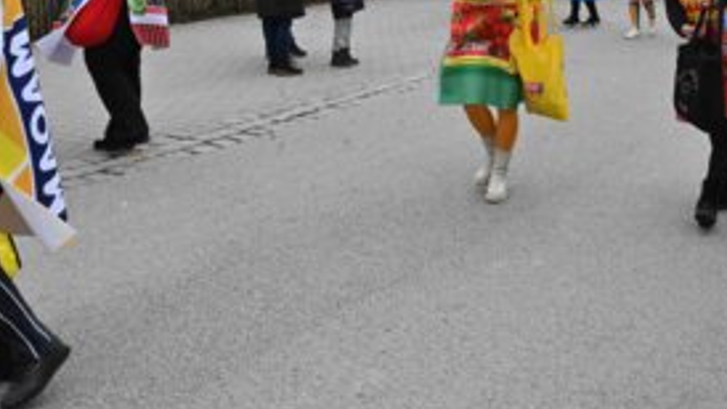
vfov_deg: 20.5
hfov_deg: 36.0
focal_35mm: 58
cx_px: 403
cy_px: 90
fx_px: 1118
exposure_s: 1/500
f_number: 13
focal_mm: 38
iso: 2500
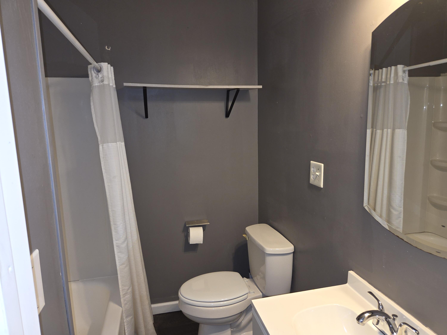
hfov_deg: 73.9
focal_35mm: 23
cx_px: 224
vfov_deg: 58.9
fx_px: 297
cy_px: 168
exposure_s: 1/40
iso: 100
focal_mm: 5.4
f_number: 1.8
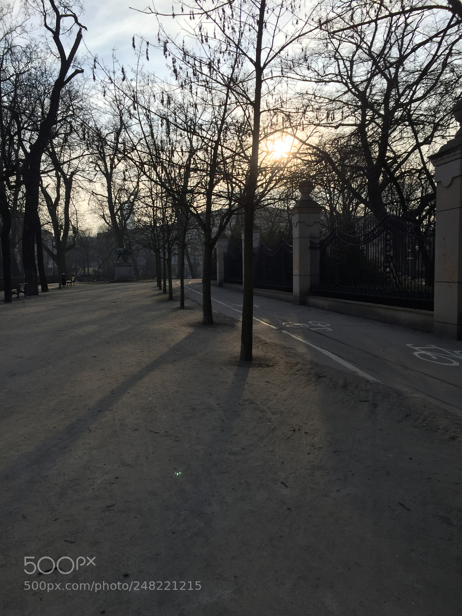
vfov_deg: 61.7
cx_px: 231
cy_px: 308
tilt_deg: -4.1
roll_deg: -0.1
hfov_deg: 48.2
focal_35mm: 29
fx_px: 516
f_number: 2.2
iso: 32
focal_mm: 4.15
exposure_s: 1/1199
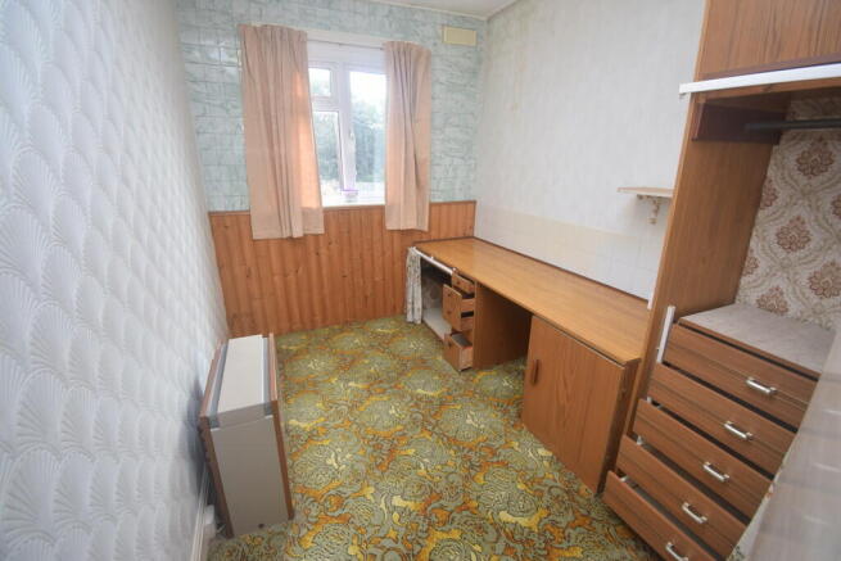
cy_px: 280
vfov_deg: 77.4
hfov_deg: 100.4
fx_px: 350
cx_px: 420
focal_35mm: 15
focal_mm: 10
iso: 400
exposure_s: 1/80
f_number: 4.5
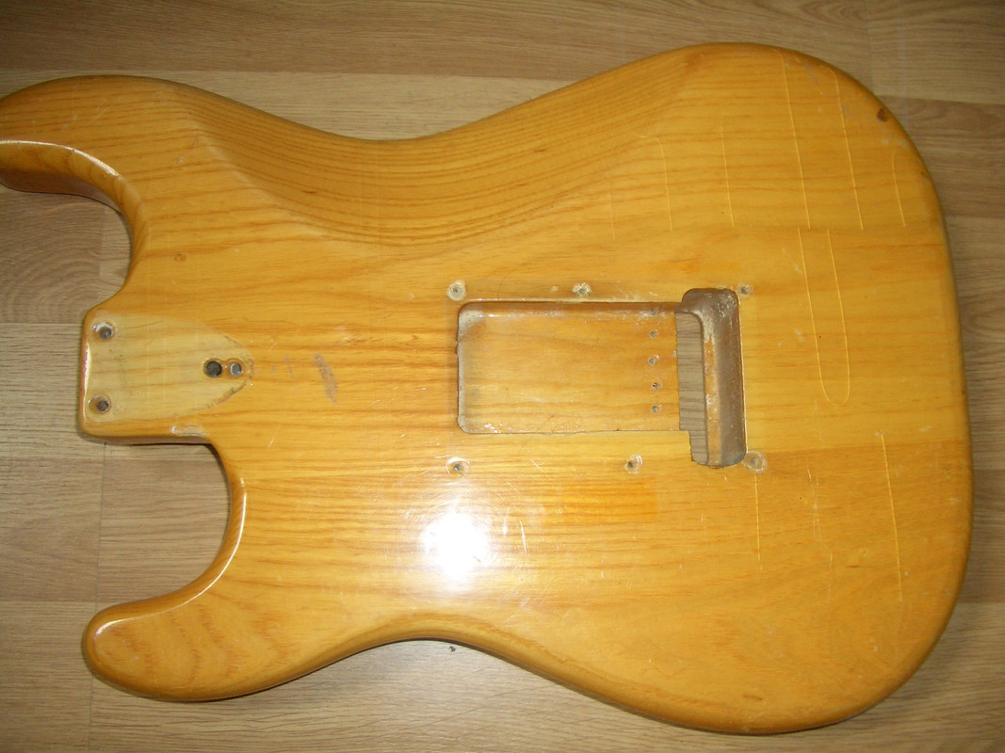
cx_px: 502
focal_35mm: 35
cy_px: 376
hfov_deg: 52.6
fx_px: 1016
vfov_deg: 40.7
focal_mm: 5.8
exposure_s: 1/60
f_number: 2.6
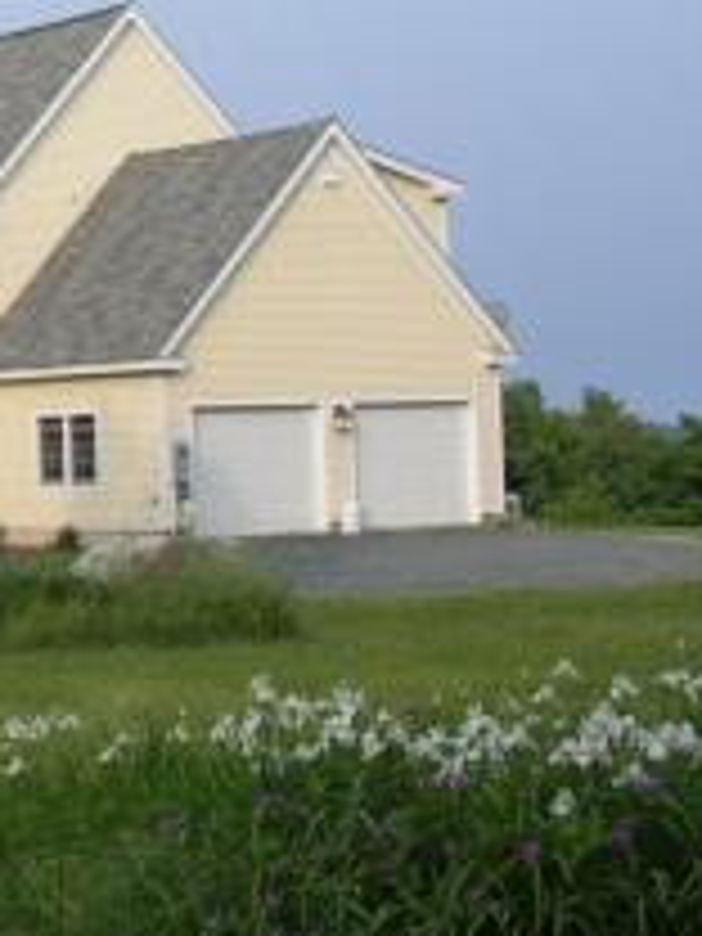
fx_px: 2866
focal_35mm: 106
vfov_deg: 18.4
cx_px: -459
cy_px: 184
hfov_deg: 13.0
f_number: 2.8
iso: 100
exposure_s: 1/543
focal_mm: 5.8
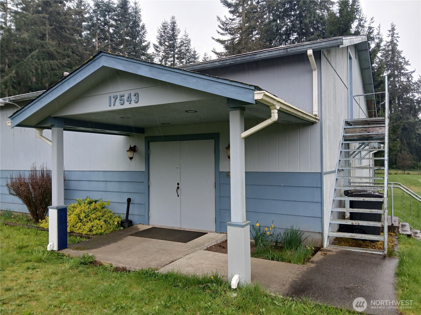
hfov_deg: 67.3
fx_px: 316
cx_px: 210
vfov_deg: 53.1
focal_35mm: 26
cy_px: 158
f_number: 1.8
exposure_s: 1/60
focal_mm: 3.98
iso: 25
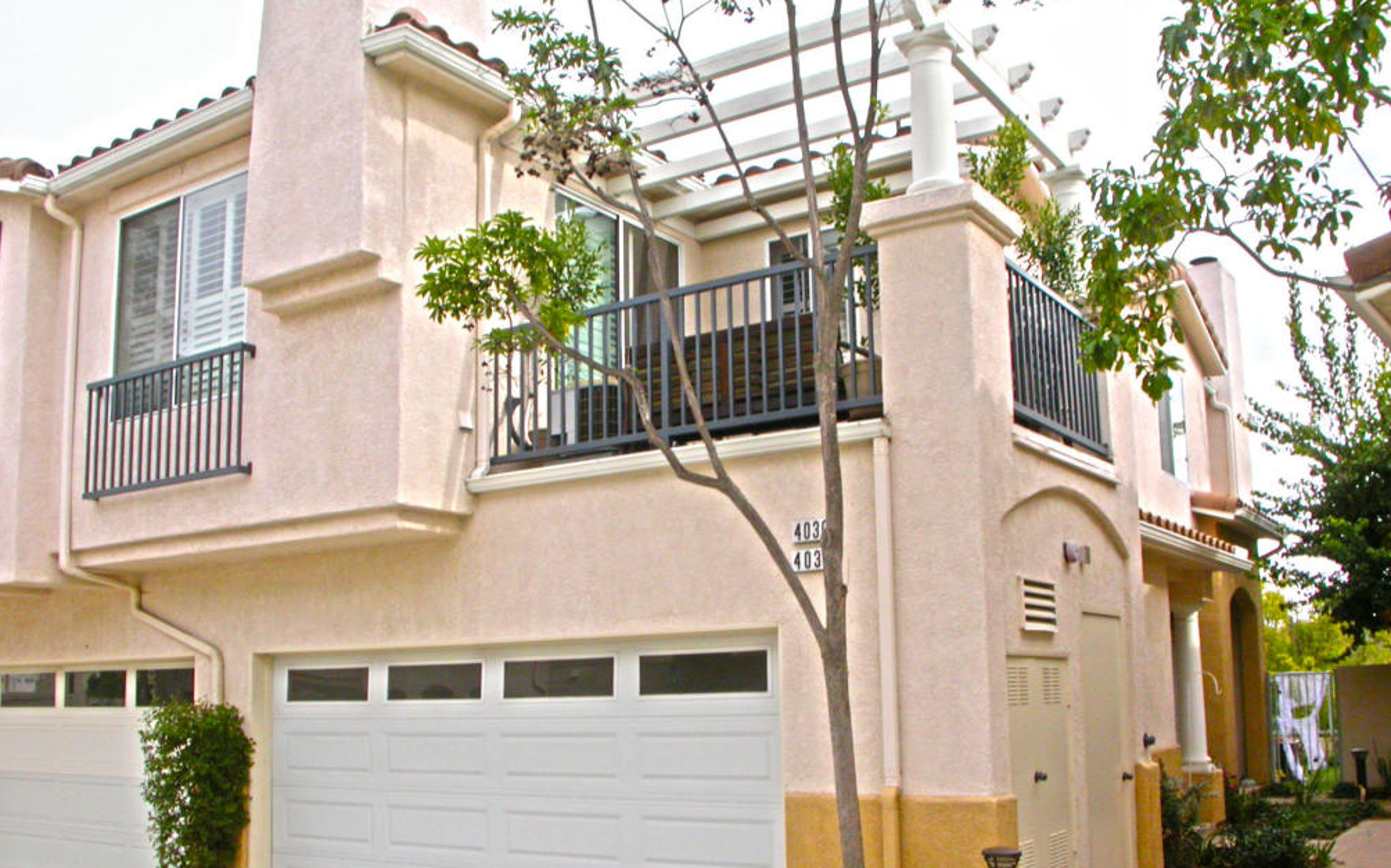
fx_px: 2009
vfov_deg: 24.4
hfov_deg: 38.2
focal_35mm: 53
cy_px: 523
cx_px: 694
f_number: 7.3
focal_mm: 10.2
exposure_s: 1/246
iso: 100
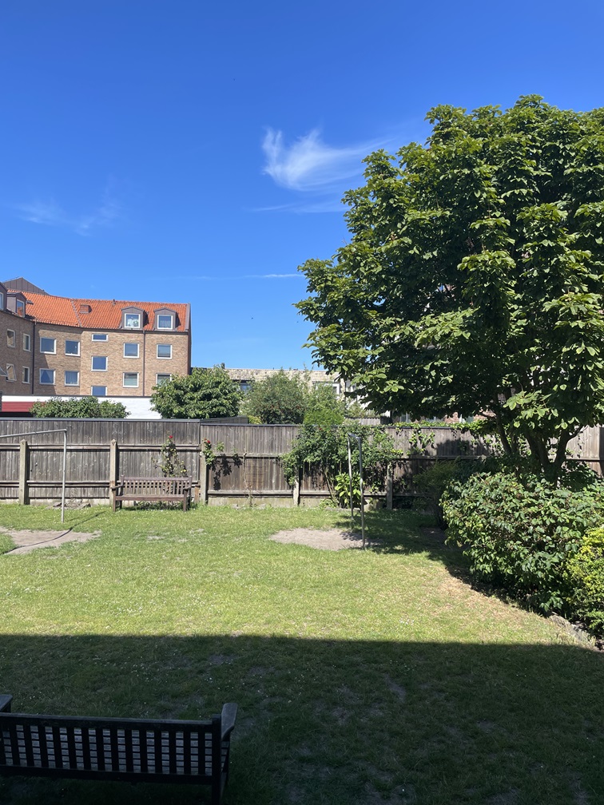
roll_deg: -0.3
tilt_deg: +2.0
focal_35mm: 26
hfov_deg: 53.1
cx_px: 302
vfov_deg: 67.3
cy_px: 402
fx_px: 605
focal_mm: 4.2
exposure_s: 1/2020
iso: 32
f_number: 1.6
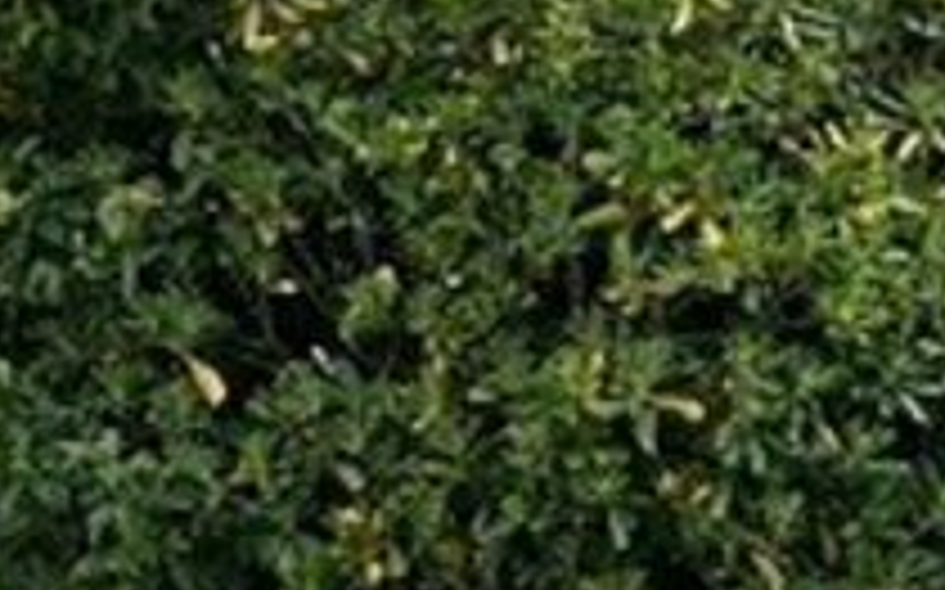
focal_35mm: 466
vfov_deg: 2.8
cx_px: 1710
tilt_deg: -3.8
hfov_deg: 4.5
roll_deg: -1.0
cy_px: 1266
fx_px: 11995
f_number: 2.8
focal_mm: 9
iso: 25
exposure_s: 1/266
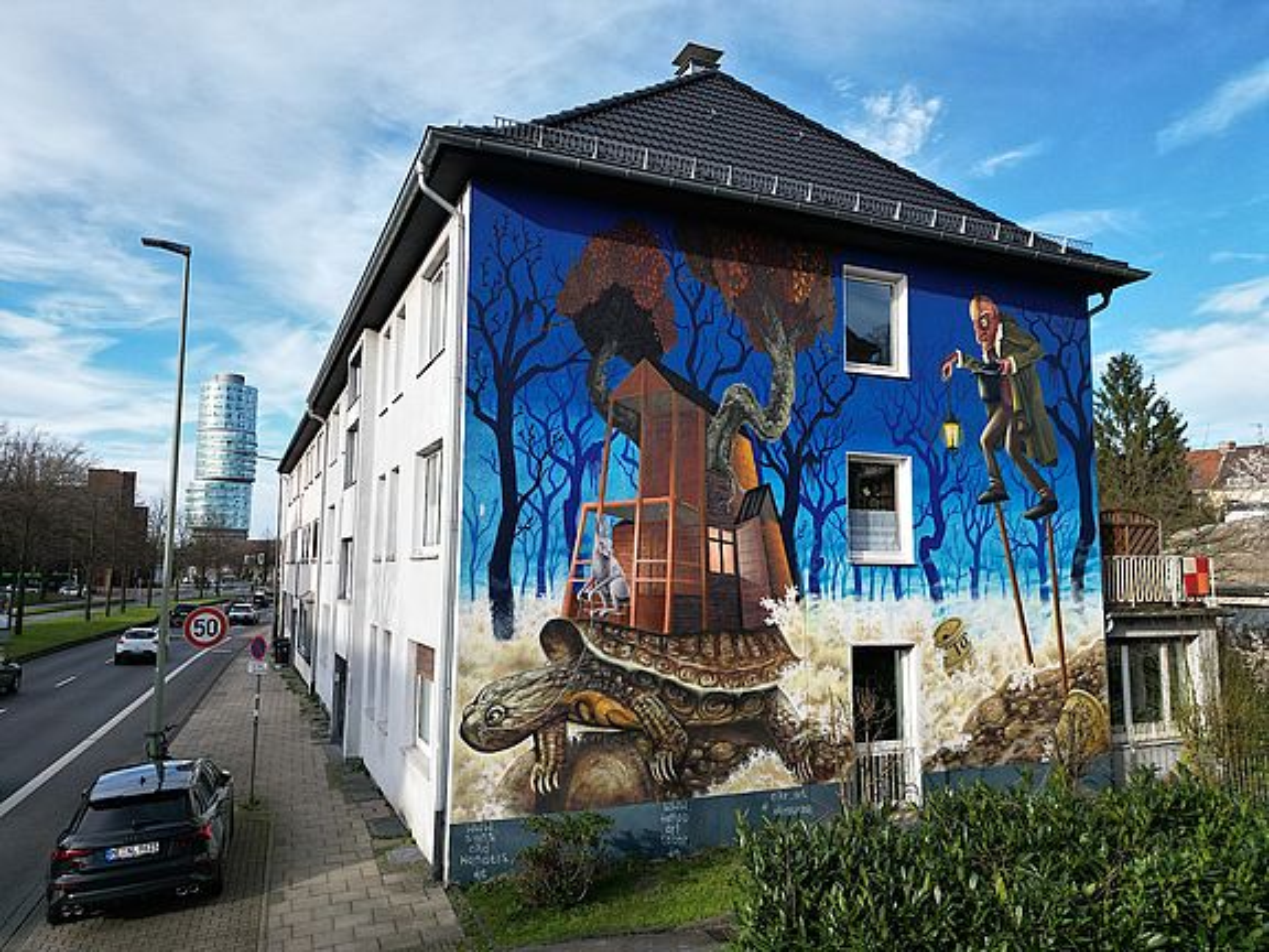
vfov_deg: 56.8
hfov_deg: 71.6
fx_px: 880
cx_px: 634
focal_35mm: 24
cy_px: 476
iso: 120
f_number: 1.7
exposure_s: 1/1500
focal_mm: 6.72
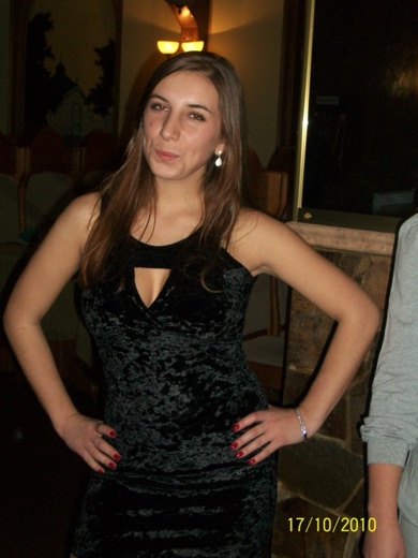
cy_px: 279
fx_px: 1063
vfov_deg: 29.4
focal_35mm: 66
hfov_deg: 22.3
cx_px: 209
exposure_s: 1/80
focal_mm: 11
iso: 160
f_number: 4.1
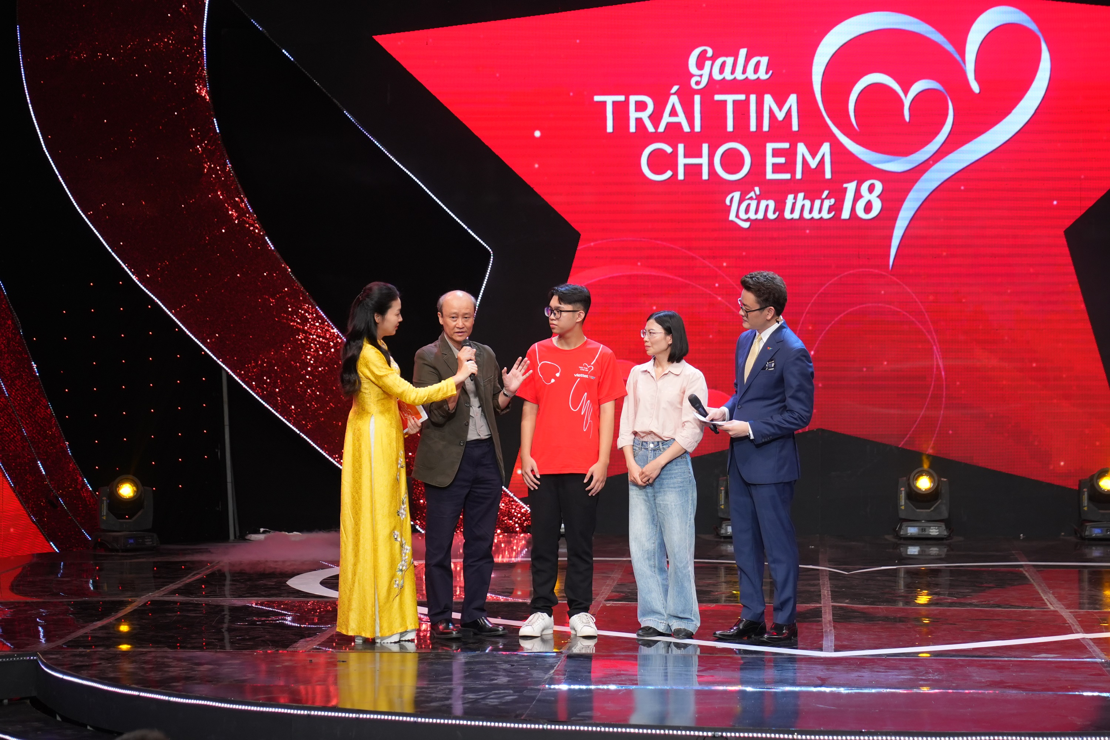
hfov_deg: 19.5
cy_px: 370
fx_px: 3237
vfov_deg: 13.0
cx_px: 555
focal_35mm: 105
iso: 640
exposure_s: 1/160
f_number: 2.8
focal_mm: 70
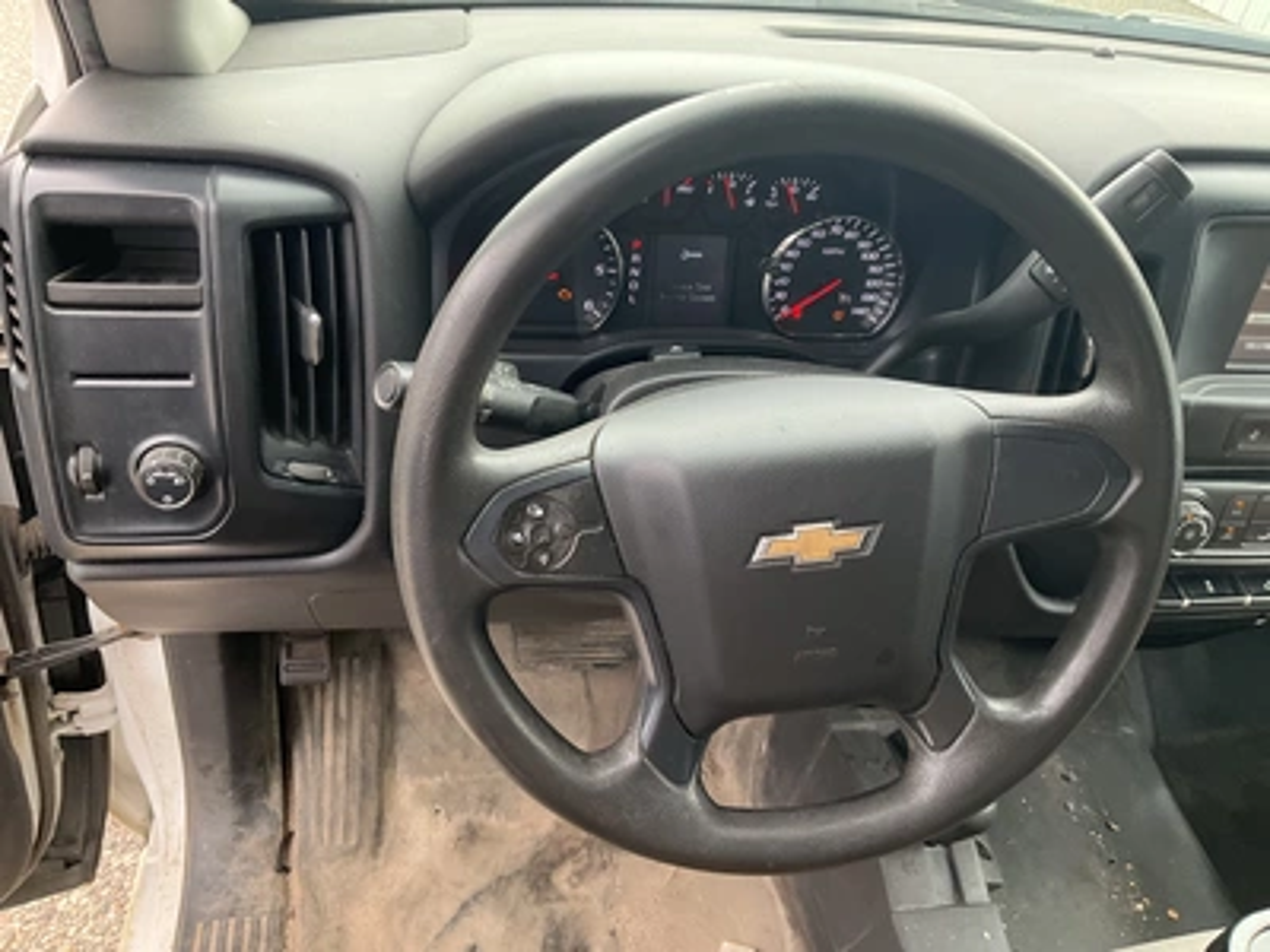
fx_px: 1064
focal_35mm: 29
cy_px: 476
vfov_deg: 48.2
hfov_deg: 61.7
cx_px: 635
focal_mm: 3
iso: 64
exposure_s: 1/72
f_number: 1.8
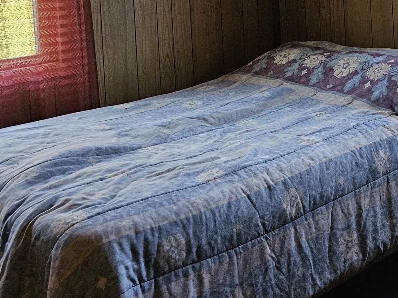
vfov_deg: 24.8
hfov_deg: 33.5
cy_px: -26
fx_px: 632
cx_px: 343
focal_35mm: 55
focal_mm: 5.4
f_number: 1.8
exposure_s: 1/120
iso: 500
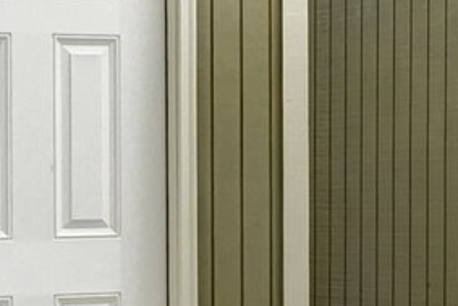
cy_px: 149
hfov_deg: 21.5
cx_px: -63
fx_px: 1133
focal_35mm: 89
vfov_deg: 15.4
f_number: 11
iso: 3200
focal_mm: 14
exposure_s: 1/20
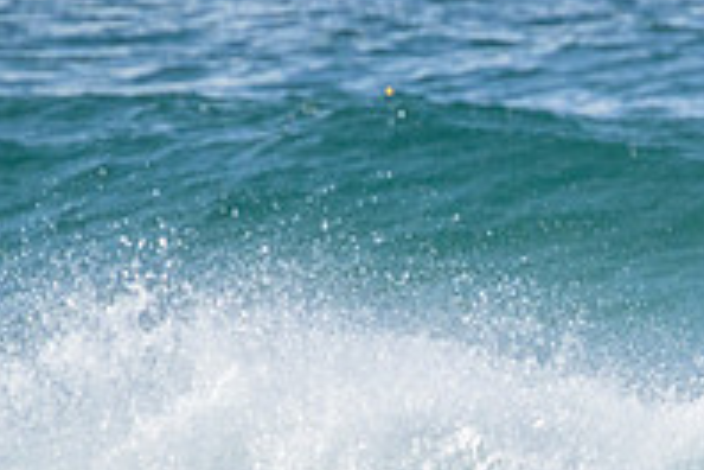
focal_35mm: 2346
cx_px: 686
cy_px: 575
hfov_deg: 0.9
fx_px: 45874
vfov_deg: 0.6
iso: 2200
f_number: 11
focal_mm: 800
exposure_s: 1/1600
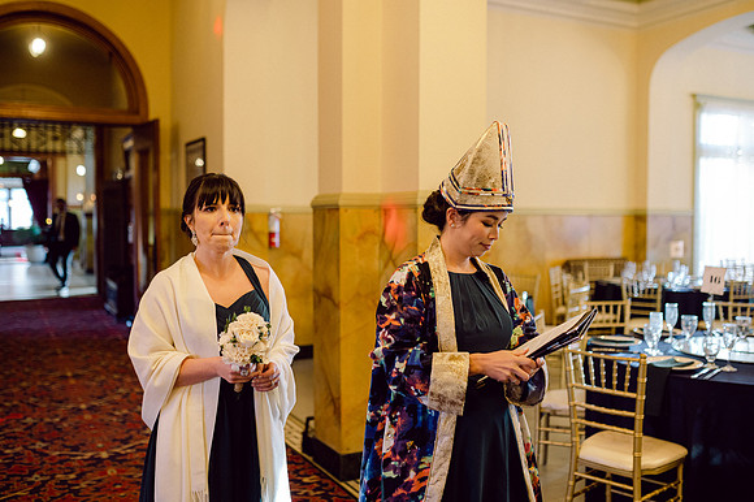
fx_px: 752
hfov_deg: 53.3
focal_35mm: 36
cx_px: 377
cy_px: 251
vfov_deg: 36.9
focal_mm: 35
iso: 1000
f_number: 2
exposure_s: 1/125
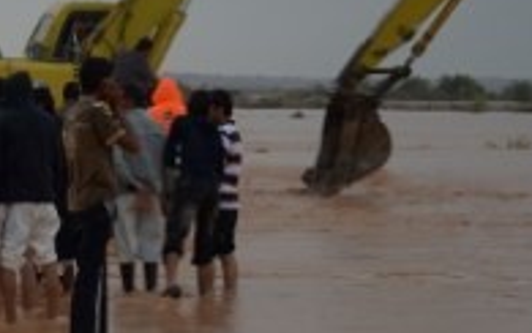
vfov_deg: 5.5
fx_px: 3473
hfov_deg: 8.7
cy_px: 277
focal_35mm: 239
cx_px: -117
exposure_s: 1/400
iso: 500
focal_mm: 55
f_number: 5.6
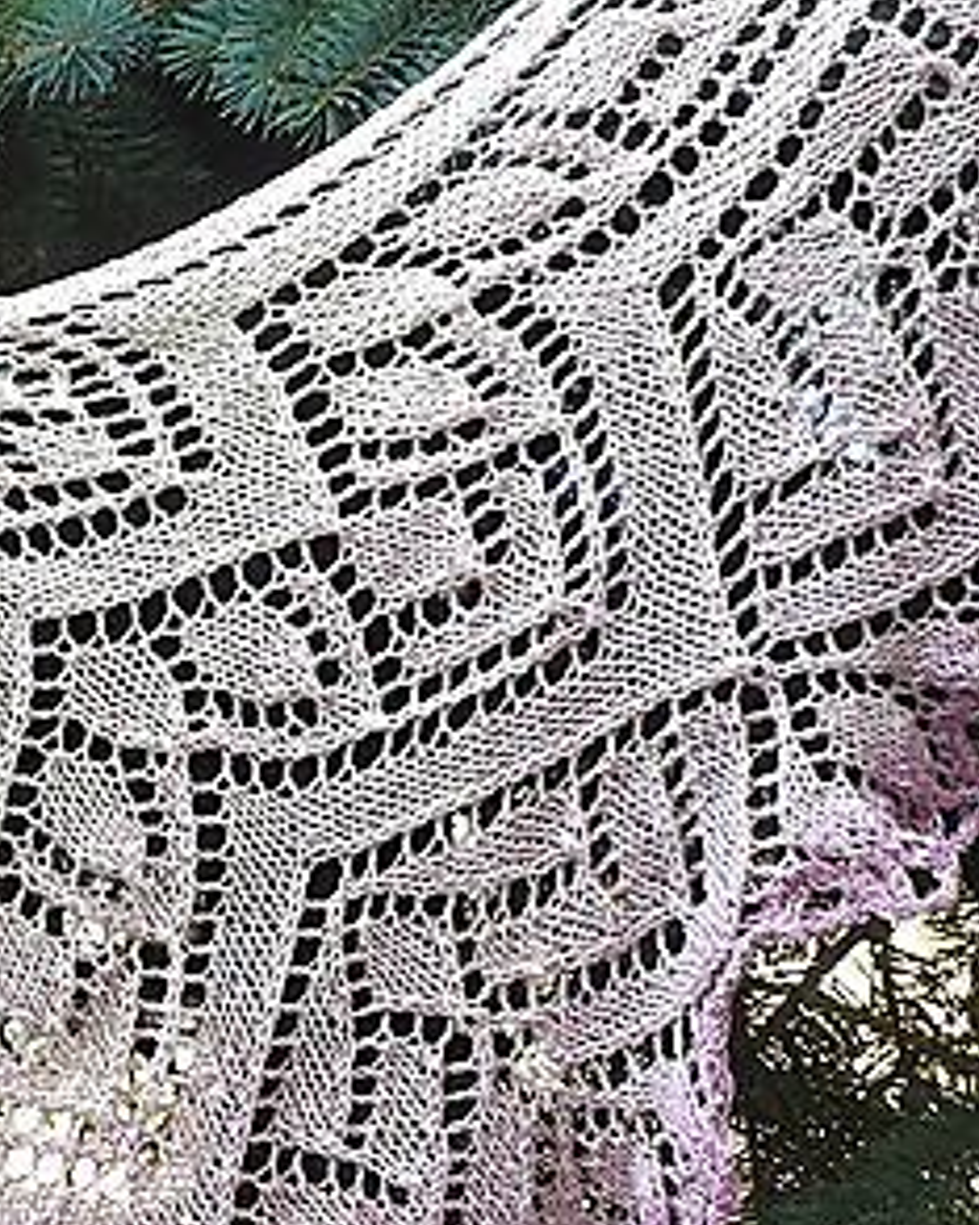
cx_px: -356
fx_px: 1160
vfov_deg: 53.3
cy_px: 911
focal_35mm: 32
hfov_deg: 32.0
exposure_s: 1/100
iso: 189
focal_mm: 5.54
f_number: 2.4
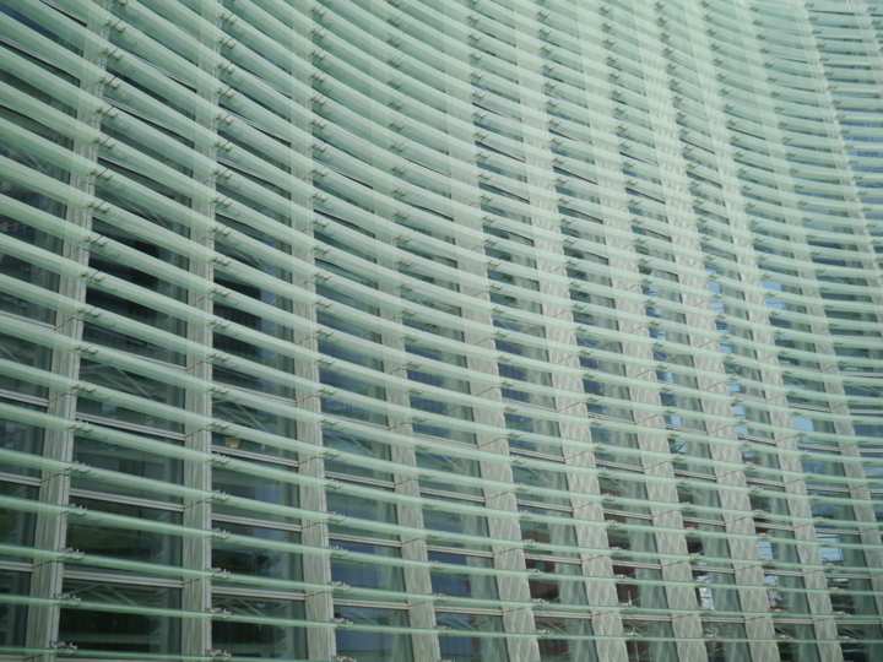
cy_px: 331
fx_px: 1020
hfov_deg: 46.8
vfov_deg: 36.0
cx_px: 442
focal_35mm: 40
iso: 160
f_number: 2.5
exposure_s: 1/2000
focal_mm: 20
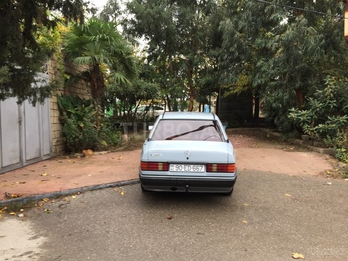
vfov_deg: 48.2
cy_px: 130
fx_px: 292
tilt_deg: -1.9
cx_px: 174
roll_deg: +1.2
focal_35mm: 29
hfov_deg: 61.7
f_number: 2.2
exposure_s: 1/50
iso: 32
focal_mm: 4.15
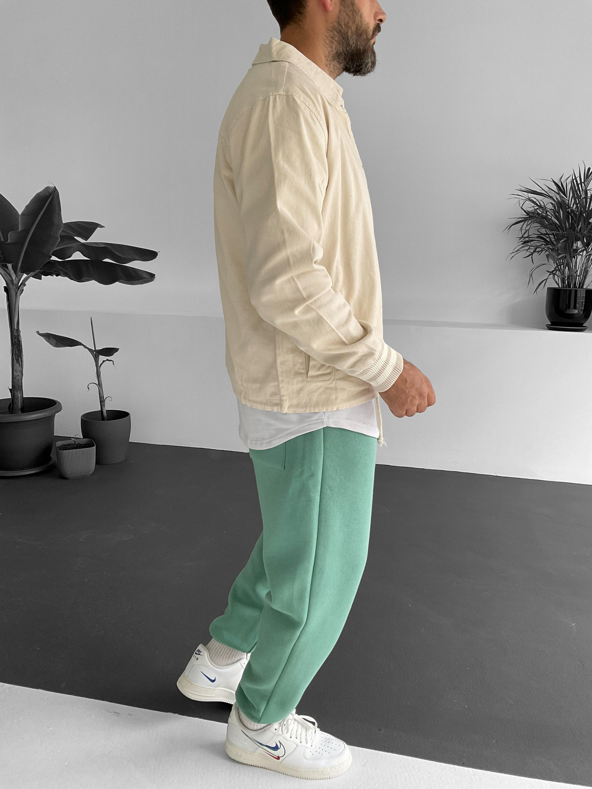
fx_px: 661
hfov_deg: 48.2
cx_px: 296
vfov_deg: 61.7
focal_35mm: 29
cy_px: 394
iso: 50
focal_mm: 3
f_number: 1.8
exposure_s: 1/120
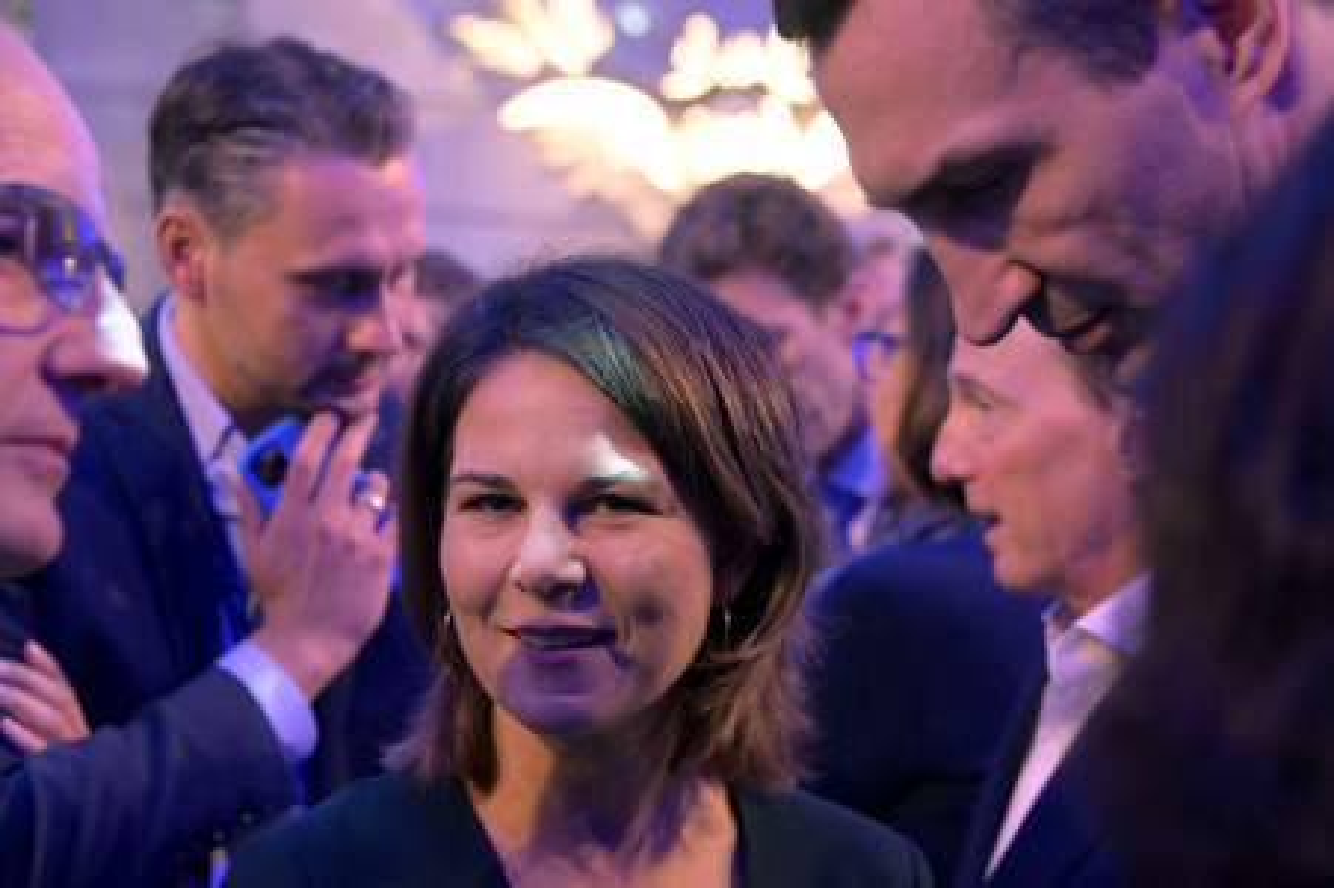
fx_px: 3629
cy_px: 444
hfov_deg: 20.8
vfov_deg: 13.9
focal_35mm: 98
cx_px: 667
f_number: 5.6
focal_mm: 98
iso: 12800
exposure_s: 1/60
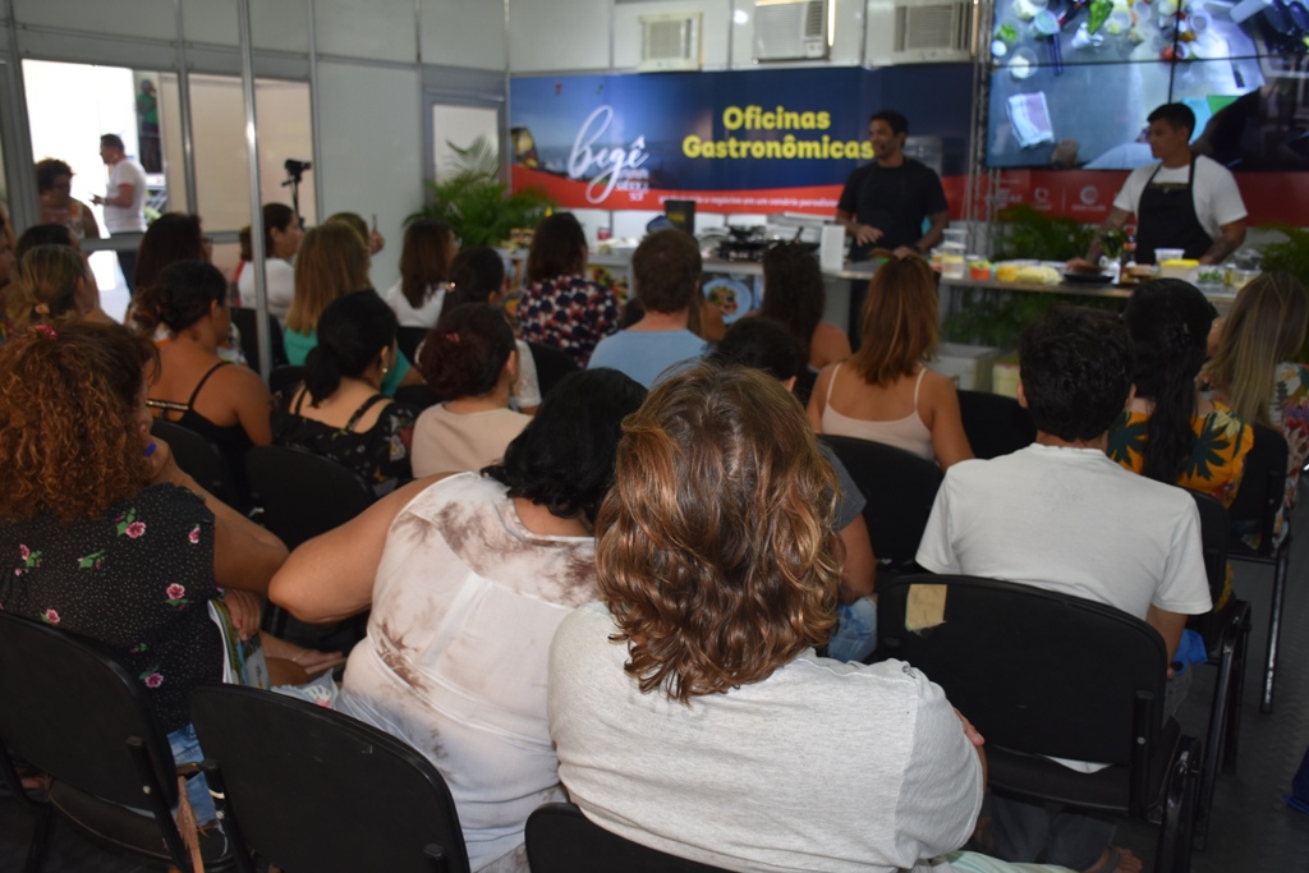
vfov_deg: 38.4
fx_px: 1255
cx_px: 654
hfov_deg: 55.1
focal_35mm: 34
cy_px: 436
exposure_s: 1/60
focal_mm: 23
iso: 400
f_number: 3.8
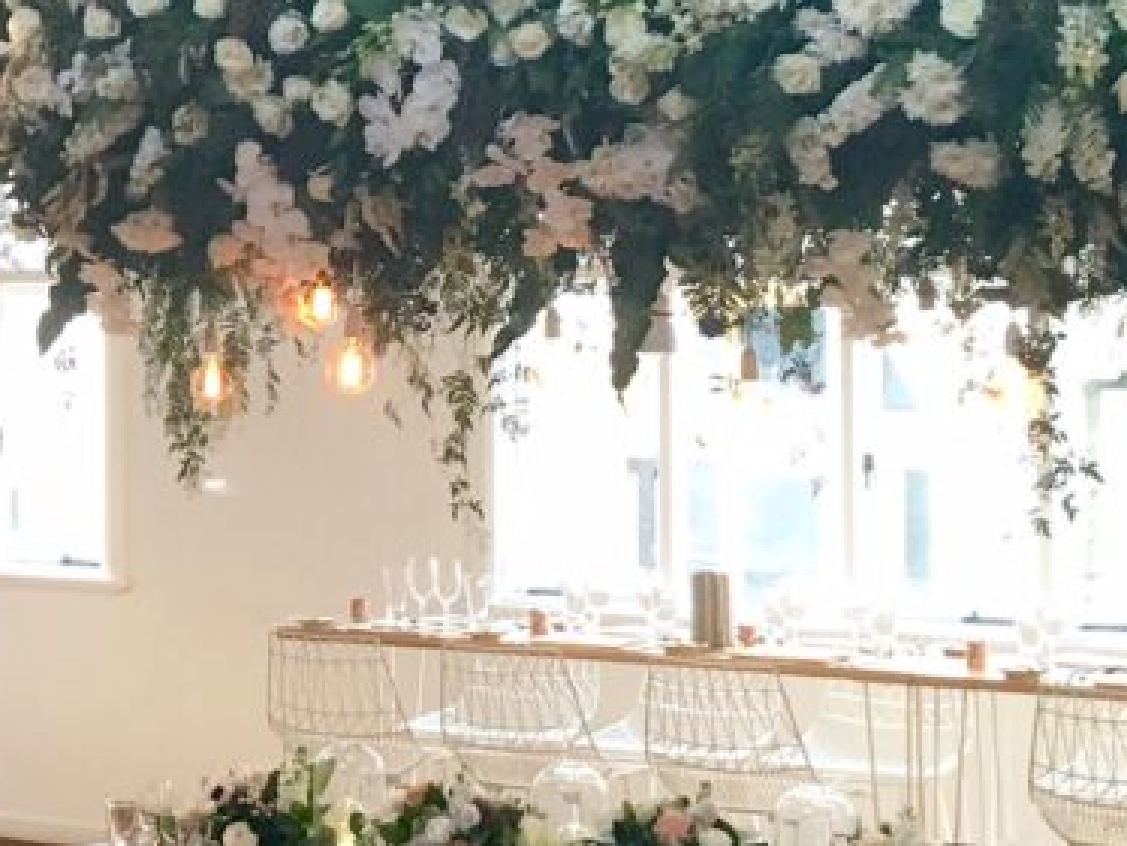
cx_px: -160
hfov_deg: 20.0
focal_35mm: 93
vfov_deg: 15.8
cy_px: 232
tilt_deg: +2.9
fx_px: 3030
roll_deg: -0.7
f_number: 2.2
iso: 50
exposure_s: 1/17
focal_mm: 4.15
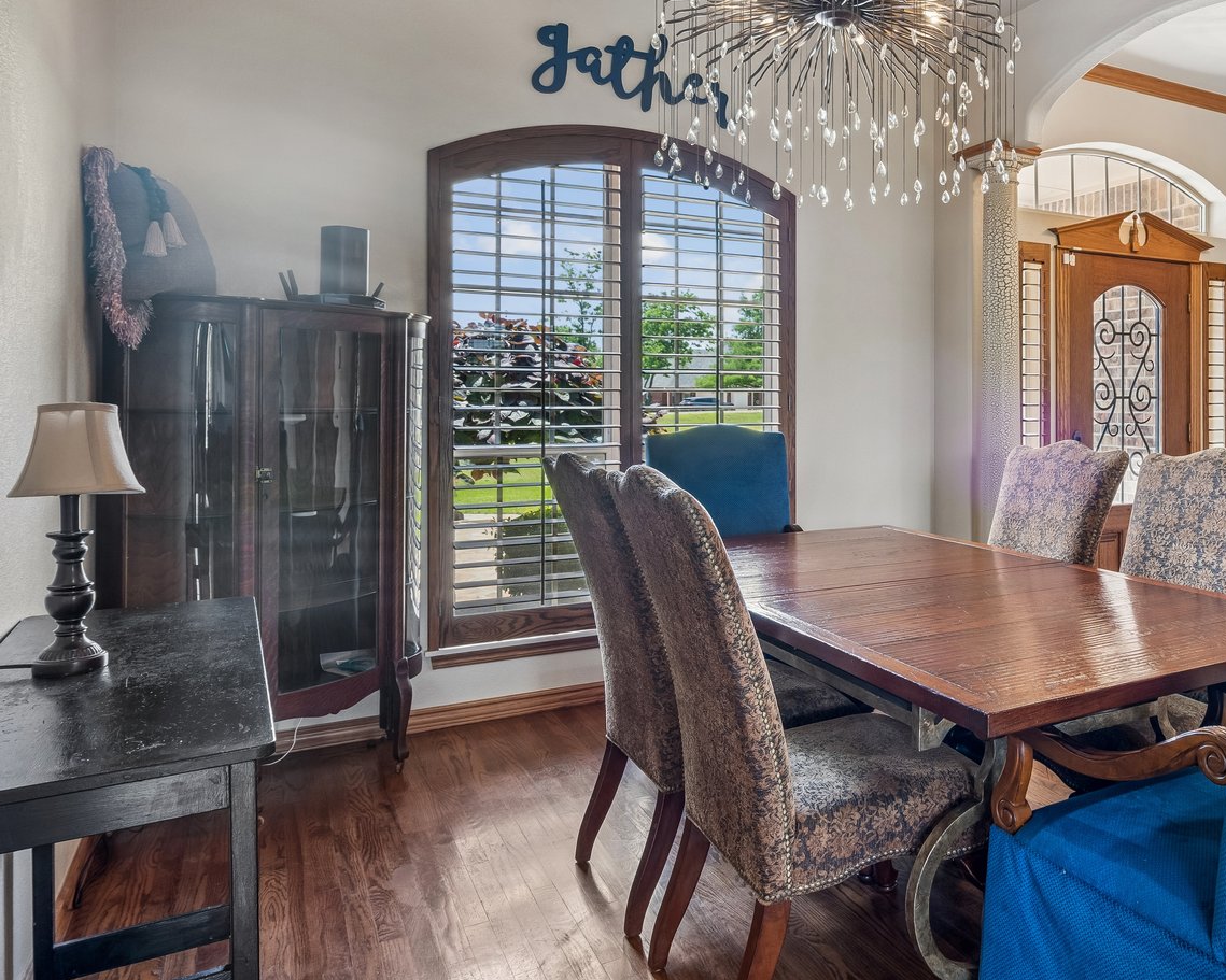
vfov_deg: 52.9
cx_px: 930
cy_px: 407
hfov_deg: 60.3
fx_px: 980
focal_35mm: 27
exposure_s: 1/6
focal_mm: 16
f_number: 8
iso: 200
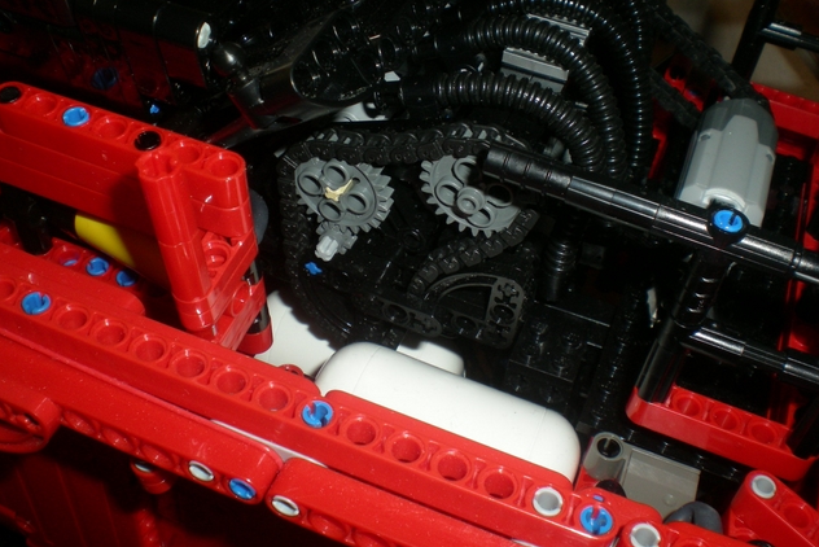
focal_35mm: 40
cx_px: 410
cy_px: 253
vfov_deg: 33.4
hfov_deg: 48.4
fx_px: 910
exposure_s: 1/60
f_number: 4.6
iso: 100
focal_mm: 6.3
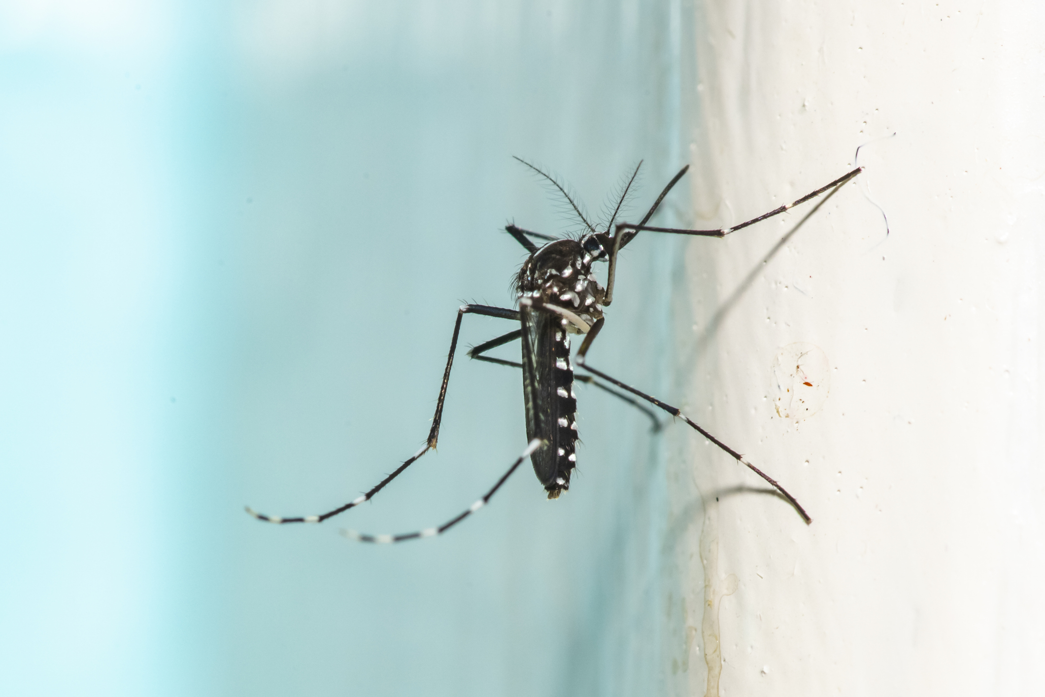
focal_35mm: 105
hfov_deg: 19.5
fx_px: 3048
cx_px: 522
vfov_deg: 13.0
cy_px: 348
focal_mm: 105
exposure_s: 1/640
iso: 500
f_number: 25
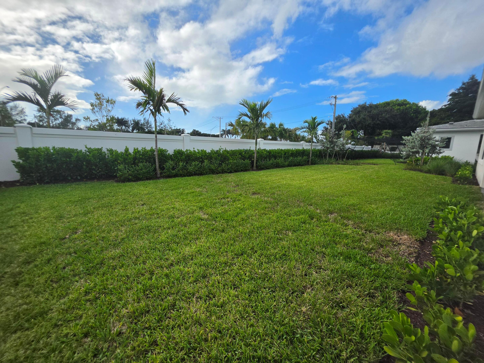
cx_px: 242
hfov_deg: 106.2
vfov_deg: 89.9
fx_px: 182
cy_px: 182
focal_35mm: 13
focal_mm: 2.2
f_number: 1.9
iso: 32
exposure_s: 1/2551
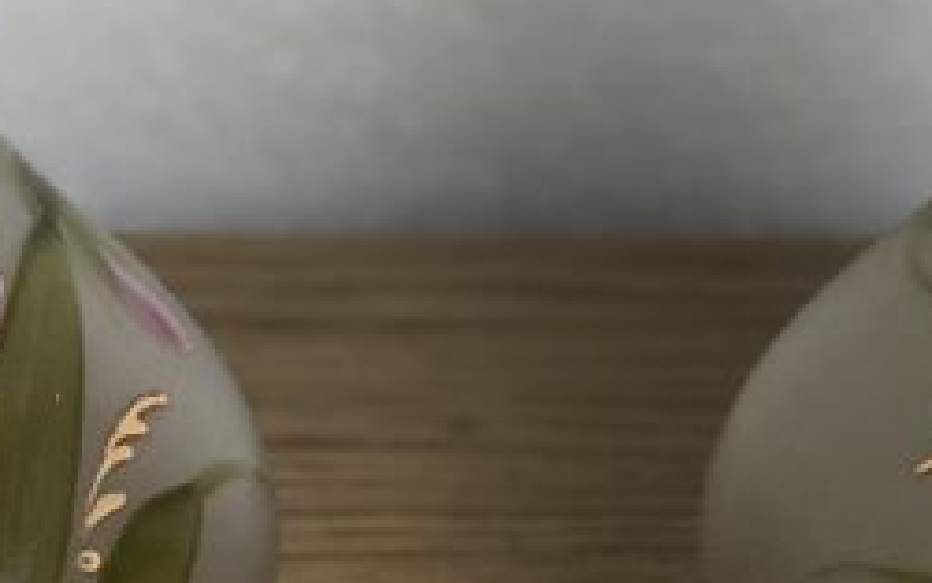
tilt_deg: -20.7
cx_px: 602
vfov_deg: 5.8
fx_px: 5716
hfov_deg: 9.3
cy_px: -22
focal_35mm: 225
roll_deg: -2.0
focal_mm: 6
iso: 50
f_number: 2.4
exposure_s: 1/50
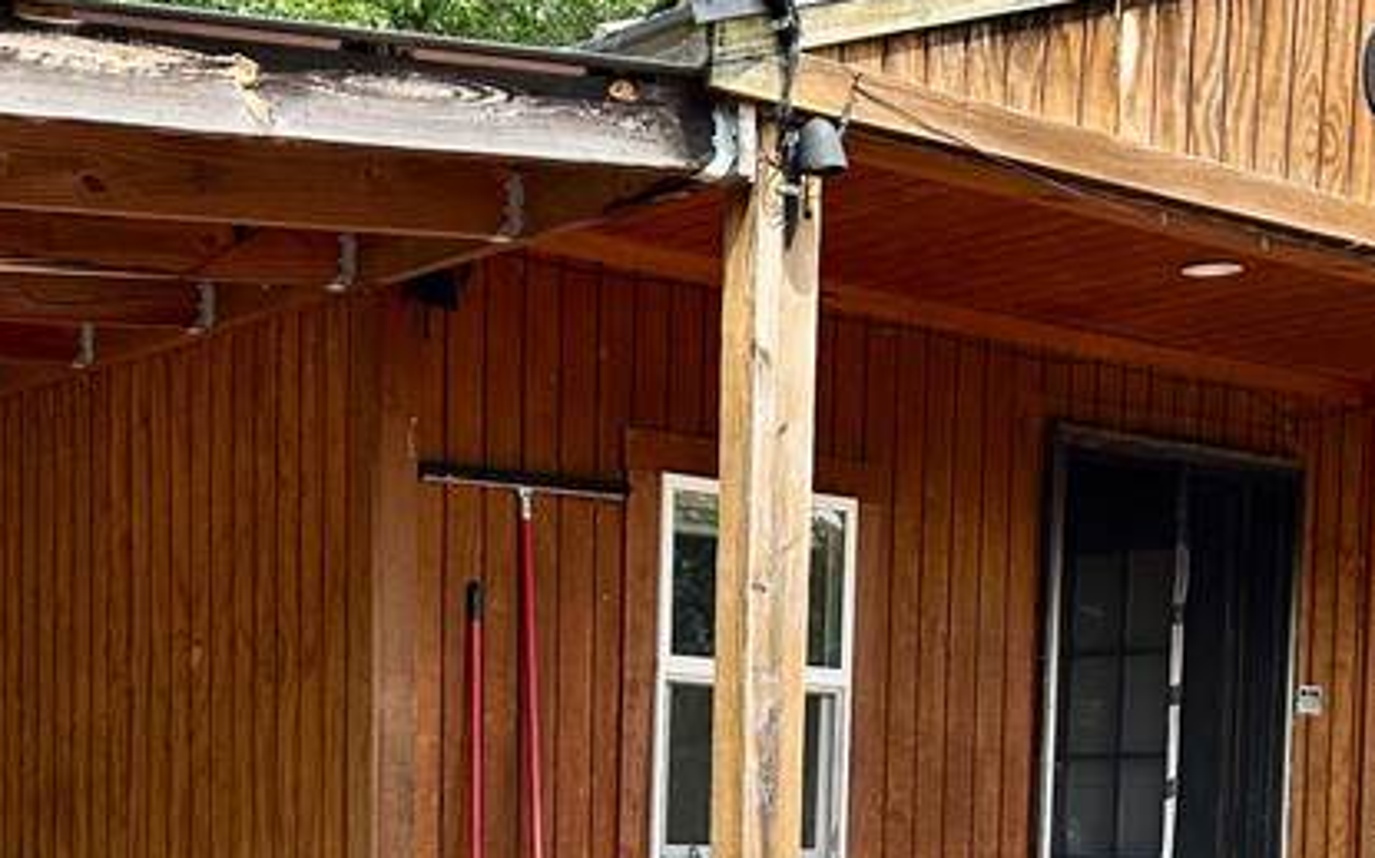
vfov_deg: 18.4
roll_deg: -0.9
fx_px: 2547
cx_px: 603
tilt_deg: -2.3
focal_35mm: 68
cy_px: 947
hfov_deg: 30.2
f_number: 1.5
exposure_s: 1/1597
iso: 50
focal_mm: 5.7
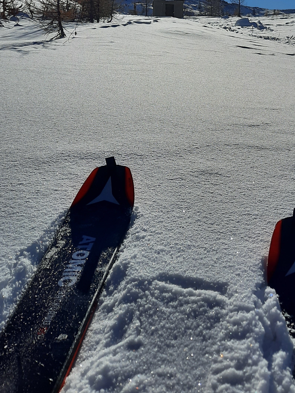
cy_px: 83
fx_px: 534
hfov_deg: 30.0
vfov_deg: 39.0
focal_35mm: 47
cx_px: 247
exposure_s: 1/5319
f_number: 2
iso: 32
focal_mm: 4.6
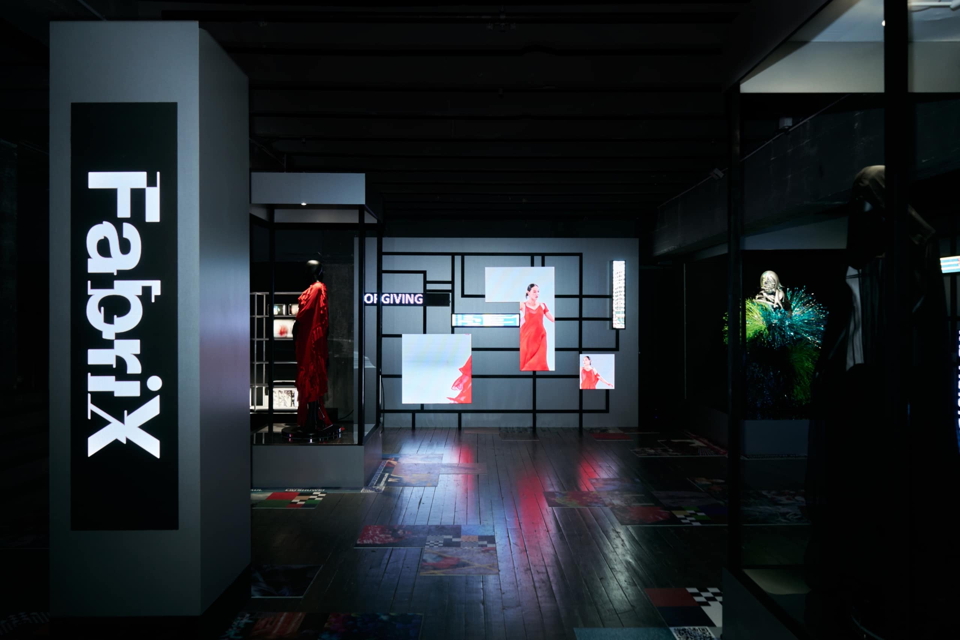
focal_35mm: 24
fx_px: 640
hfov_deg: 73.7
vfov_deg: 53.1
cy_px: 320
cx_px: 480
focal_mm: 24
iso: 640
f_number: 4
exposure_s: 1/50
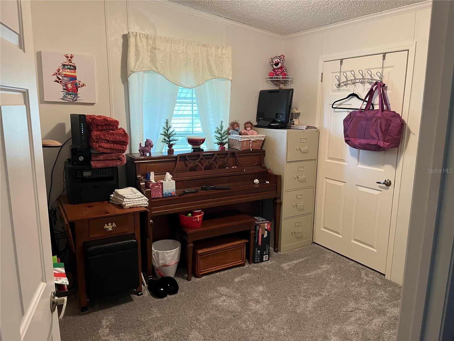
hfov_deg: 67.3
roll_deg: -0.5
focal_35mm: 26
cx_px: 227
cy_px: 170
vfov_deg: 53.1
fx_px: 341
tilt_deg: -10.4
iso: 320
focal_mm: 5.1
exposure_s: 1/60
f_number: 1.6
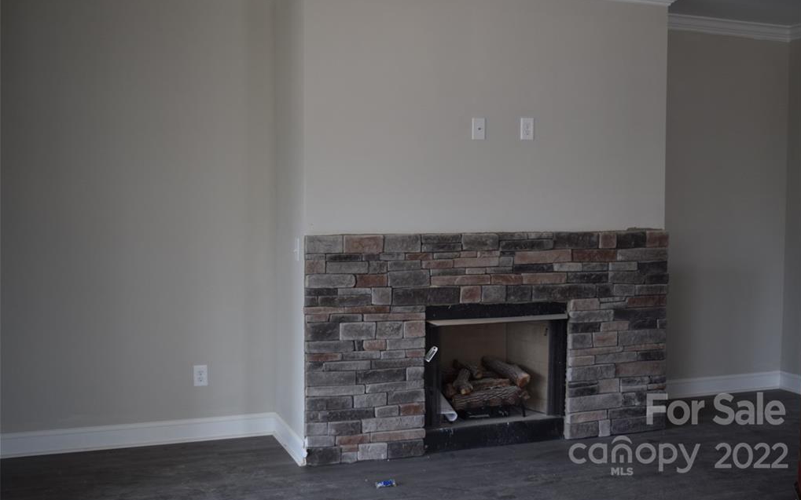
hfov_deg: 46.2
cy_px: 239
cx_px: 402
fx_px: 939
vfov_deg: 29.9
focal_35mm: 43
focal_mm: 28
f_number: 4.2
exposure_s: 1/60
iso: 560
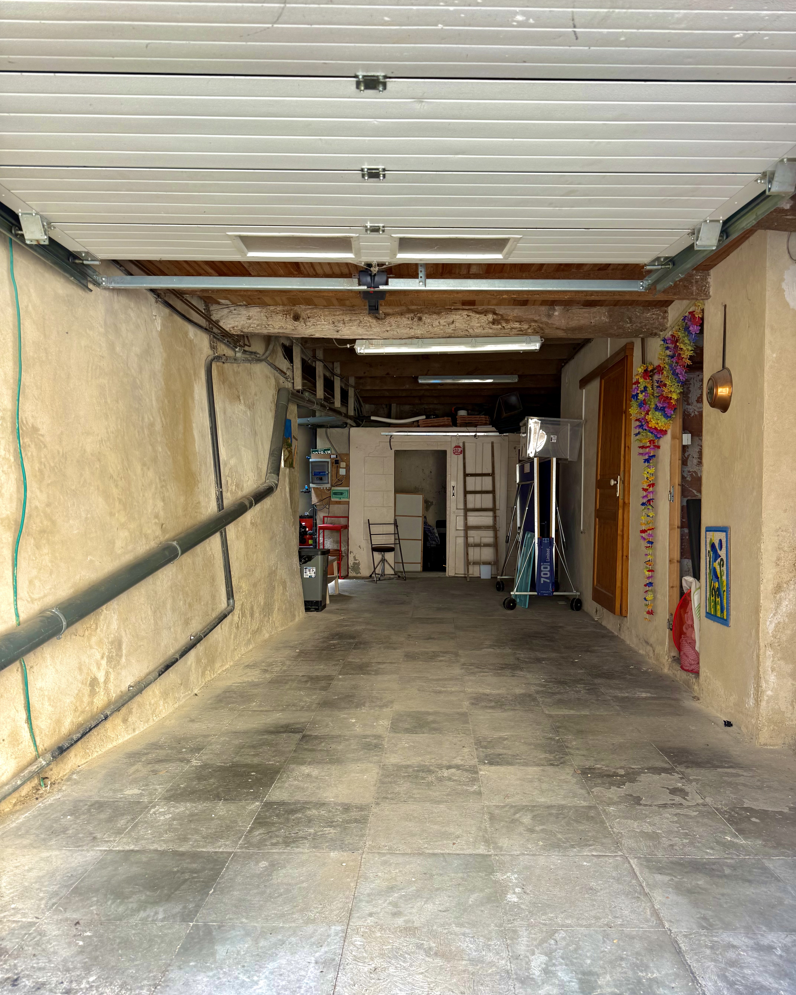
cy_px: 529
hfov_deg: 56.8
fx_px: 736
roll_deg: -0.9
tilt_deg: -1.8
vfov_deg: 68.0
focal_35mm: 25
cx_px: 398
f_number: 1.78
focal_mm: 6.76
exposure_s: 1/129
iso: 50
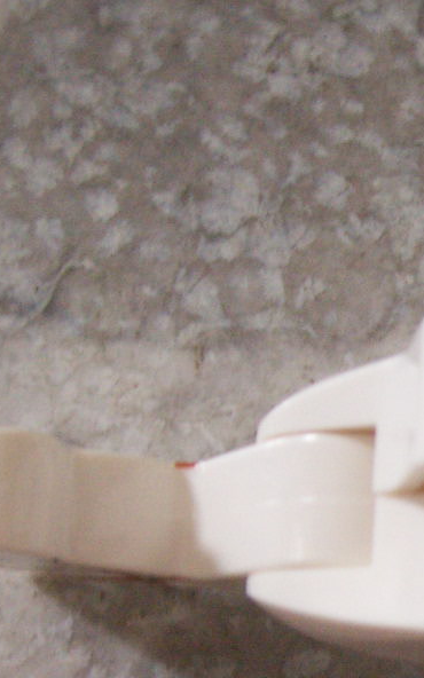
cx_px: 652
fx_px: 1960
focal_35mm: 106
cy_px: 641
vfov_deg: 19.2
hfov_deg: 11.8
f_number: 3.5
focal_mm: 7.7
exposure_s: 1/10
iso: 160
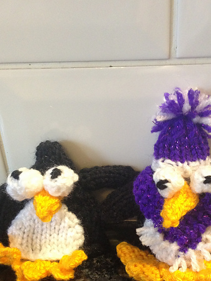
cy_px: 178
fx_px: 382
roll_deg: +2.8
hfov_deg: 30.8
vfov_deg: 40.1
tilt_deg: -34.1
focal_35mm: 47
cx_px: 125
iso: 250
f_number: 2.4
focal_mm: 4.12
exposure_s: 1/20
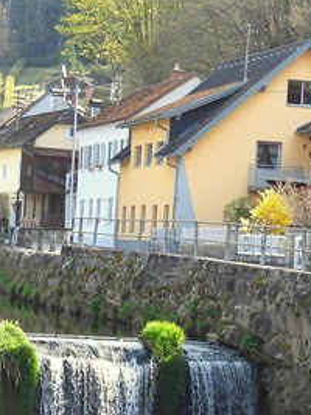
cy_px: 406
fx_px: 1798
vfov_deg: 13.0
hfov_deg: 9.9
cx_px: 216
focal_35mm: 150
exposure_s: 1/400
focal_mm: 8.9
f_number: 3.5
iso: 100
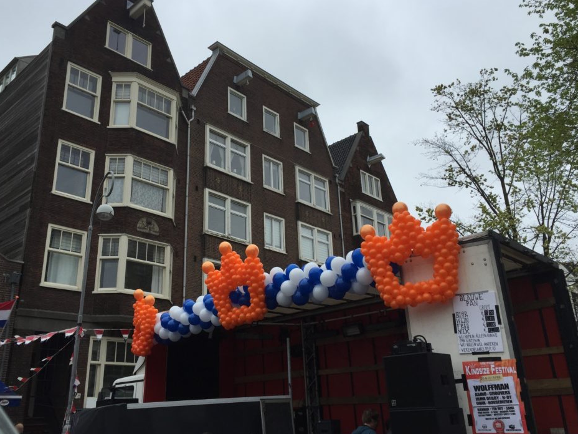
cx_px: 263
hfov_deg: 56.7
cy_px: 207
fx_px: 534
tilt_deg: +20.4
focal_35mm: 32
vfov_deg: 44.1
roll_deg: +2.5
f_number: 2.2
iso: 32
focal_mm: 4.15
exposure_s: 1/920
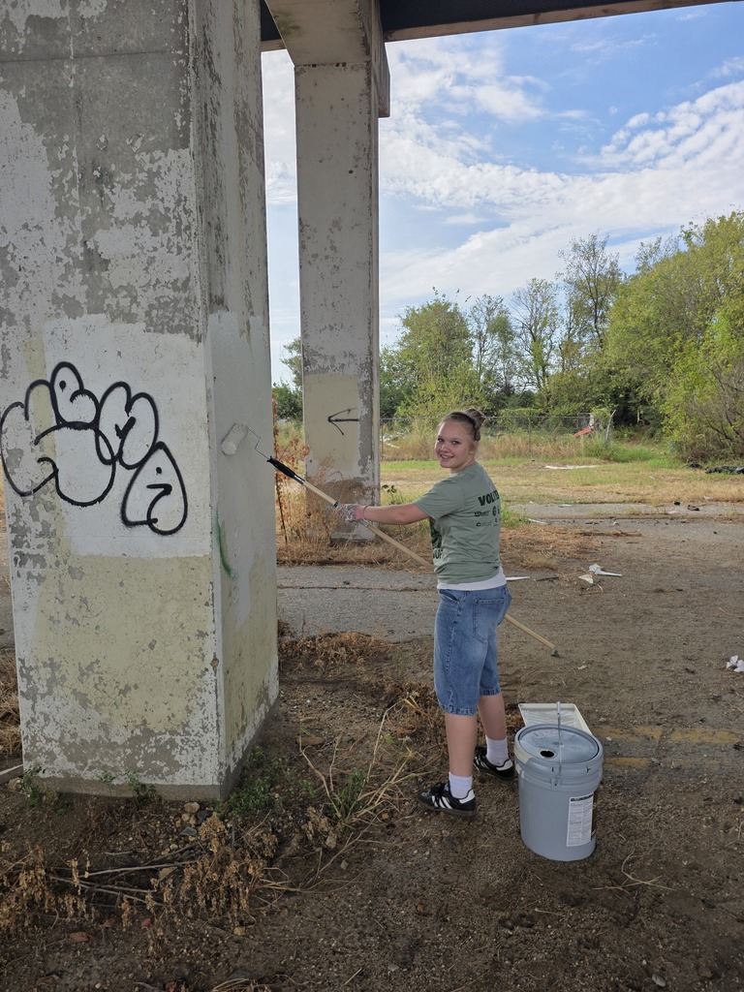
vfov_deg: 73.9
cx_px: 372
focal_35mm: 23
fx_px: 659
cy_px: 496
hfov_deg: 58.9
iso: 80
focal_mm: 6.3
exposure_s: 1/4434
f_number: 1.7
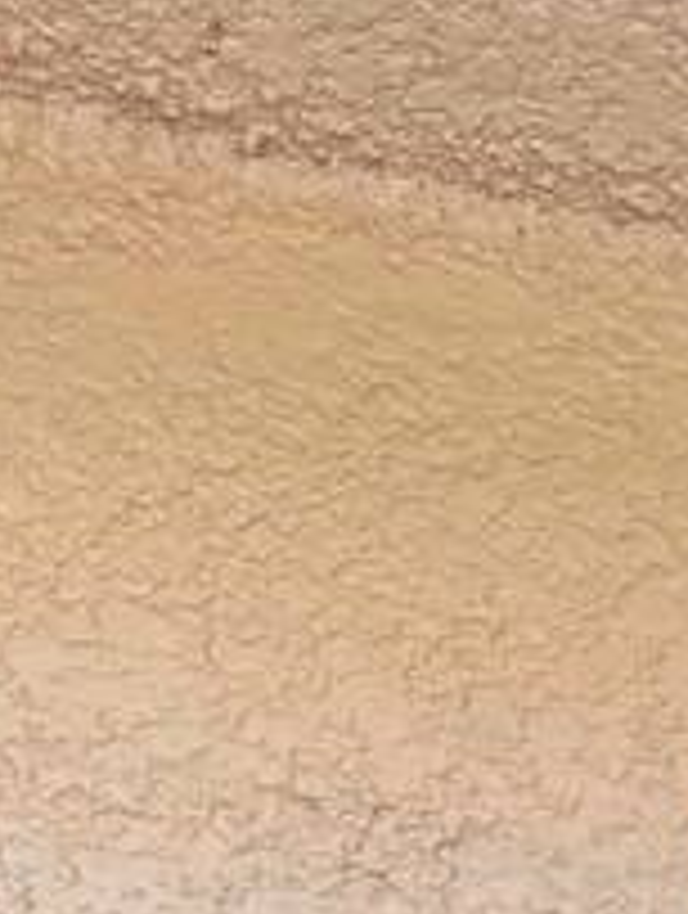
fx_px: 3646
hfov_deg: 10.2
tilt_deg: +22.4
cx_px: 1259
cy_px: 2238
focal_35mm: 138
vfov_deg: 11.6
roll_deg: +7.7
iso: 32
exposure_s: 1/409
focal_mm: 4.25
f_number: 1.8
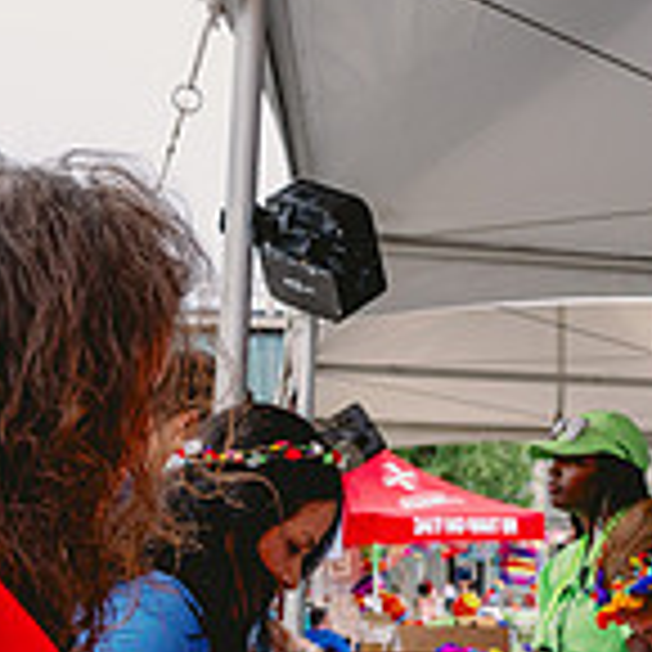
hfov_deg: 18.3
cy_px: 668
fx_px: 1960
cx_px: 692
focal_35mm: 92
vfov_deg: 18.3
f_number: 5
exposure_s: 1/800
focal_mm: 27
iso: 250
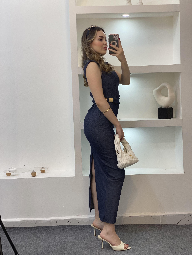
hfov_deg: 28.0
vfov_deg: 36.8
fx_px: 385
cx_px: 96
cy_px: 128
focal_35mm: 52
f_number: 2
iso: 64
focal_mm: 6
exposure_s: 1/100
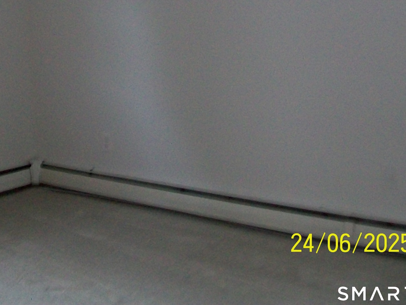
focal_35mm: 67
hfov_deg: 28.3
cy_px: 23
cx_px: 72
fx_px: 786
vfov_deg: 21.4
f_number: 2.7
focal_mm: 6
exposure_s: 1/8
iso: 200
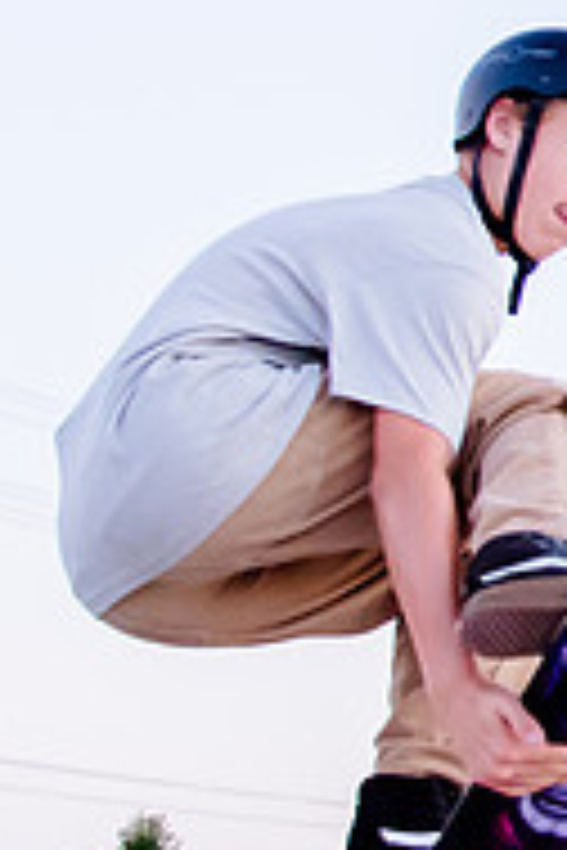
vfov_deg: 15.4
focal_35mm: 133
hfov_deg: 9.4
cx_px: 1239
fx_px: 3142
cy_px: 318
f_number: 4
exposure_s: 1/250
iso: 2000
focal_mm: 24
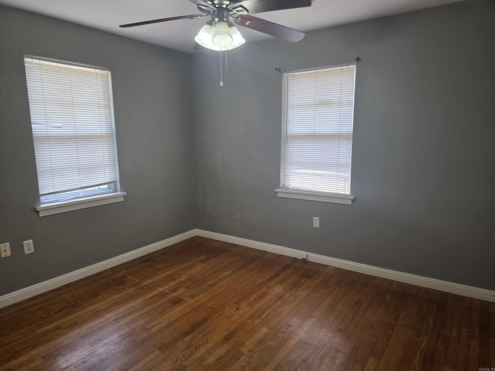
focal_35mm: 23
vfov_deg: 58.9
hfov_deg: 73.9
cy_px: 186
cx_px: 248
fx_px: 329
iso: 125
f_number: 1.7
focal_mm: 6.3
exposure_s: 1/120
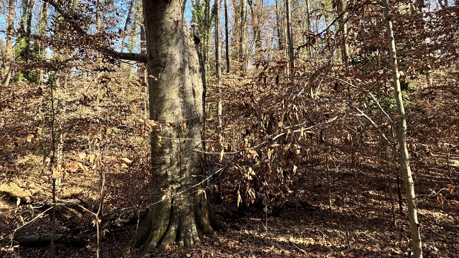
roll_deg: +0.4
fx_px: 280
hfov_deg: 78.3
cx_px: 200
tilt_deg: +8.3
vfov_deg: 47.5
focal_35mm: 23
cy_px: 62
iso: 40
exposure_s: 1/302
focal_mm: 2.22
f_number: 2.2
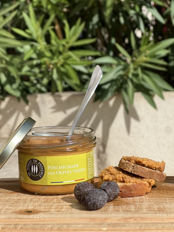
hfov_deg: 19.1
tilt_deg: -4.3
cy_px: 116
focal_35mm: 77
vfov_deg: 25.3
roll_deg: +1.1
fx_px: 516
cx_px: 87
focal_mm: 9
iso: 32
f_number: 2.8
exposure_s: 1/951
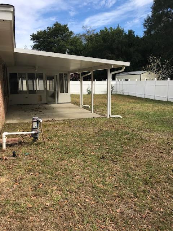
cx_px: 86
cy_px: 116
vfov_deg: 63.4
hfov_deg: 49.7
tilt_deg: -10.8
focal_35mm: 28
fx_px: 187
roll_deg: +0.9
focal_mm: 3.99
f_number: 1.8
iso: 20
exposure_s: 1/1473
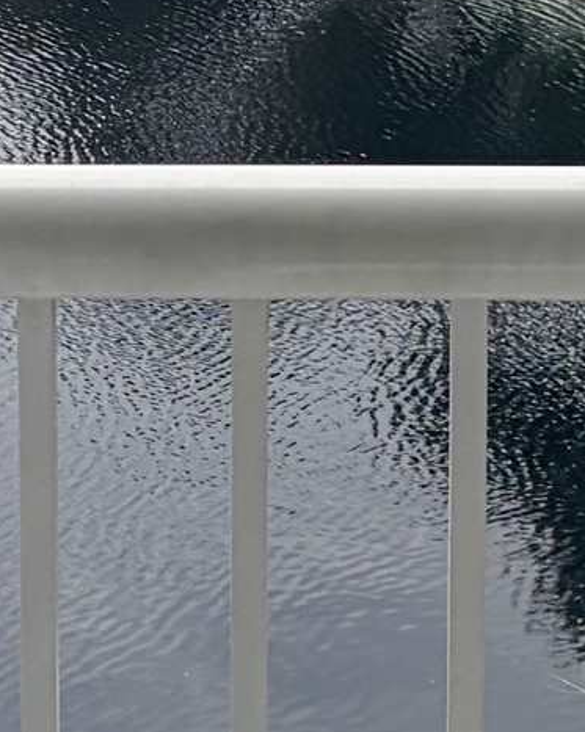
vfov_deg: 11.4
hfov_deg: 9.2
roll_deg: +0.2
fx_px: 3618
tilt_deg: -9.9
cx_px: 296
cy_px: -47
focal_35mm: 167
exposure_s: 1/3125
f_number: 1.6
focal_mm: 5.96
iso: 50
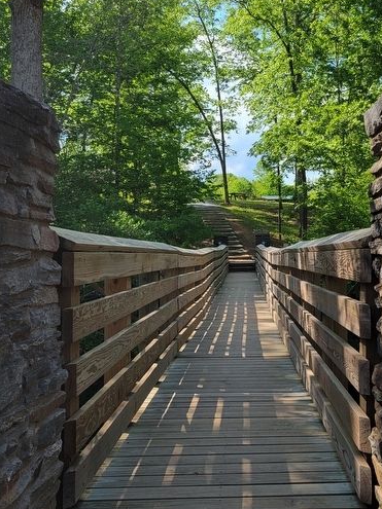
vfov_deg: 44.6
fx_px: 618
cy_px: 205
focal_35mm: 42
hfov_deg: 34.0
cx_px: 256
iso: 40
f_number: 1.8
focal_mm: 5.4
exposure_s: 1/1265
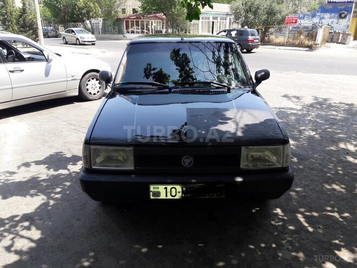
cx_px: 178
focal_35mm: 28
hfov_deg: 63.4
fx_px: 289
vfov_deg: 49.7
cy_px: 134
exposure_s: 1/403
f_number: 1.9
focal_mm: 3.7
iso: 40
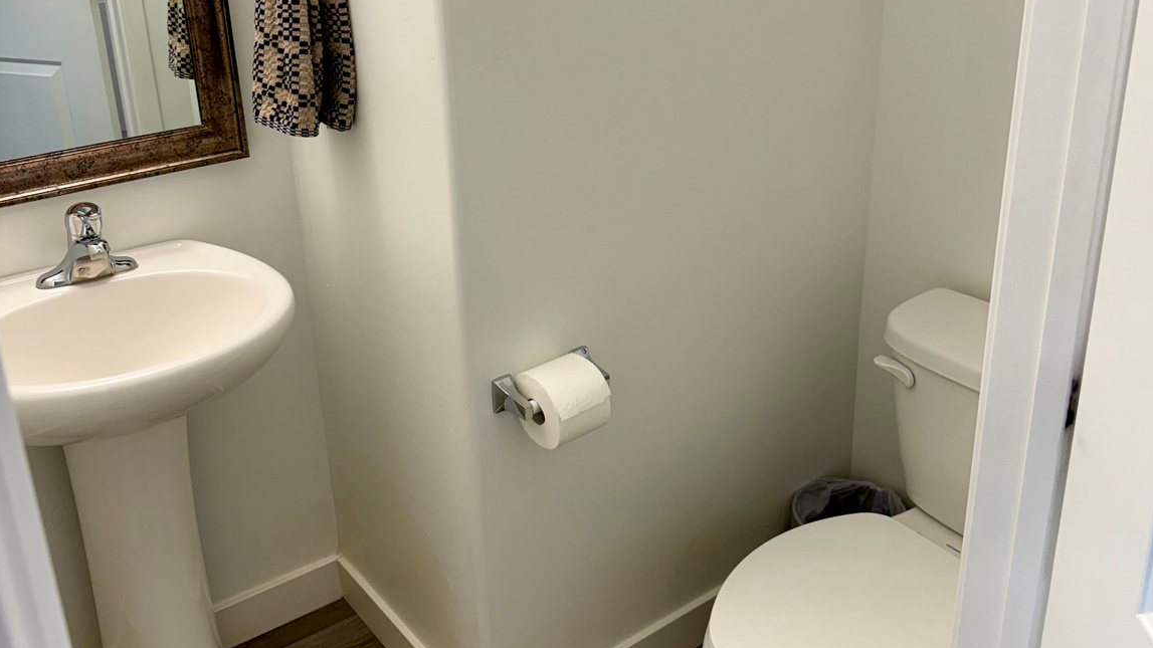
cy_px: 217
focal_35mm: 35
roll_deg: +1.2
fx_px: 1070
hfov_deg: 56.6
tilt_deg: -20.3
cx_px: 576
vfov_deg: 33.4
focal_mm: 6.76
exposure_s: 1/120
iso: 80
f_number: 1.78
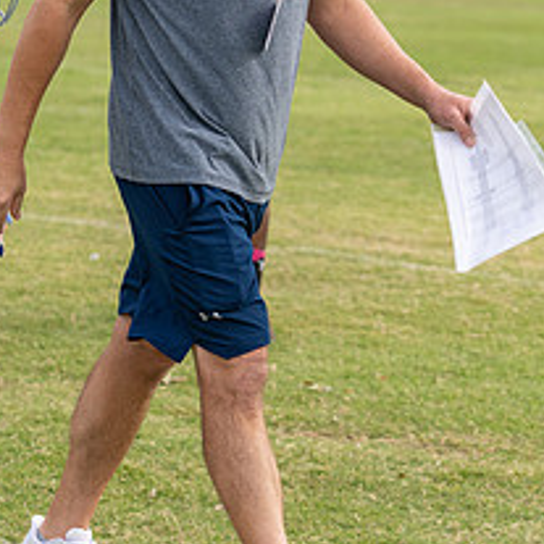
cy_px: 127
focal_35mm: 167
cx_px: 71
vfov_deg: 10.4
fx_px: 2969
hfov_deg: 10.4
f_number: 3.5
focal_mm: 70
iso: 250
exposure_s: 1/1250
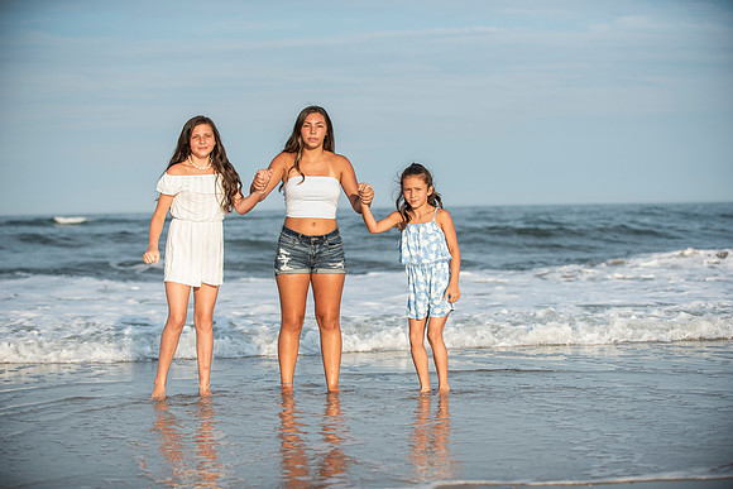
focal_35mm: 75
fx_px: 1527
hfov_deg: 27.0
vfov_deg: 18.2
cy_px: 244
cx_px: 366
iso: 250
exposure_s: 1/4000
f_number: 3.2
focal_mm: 75
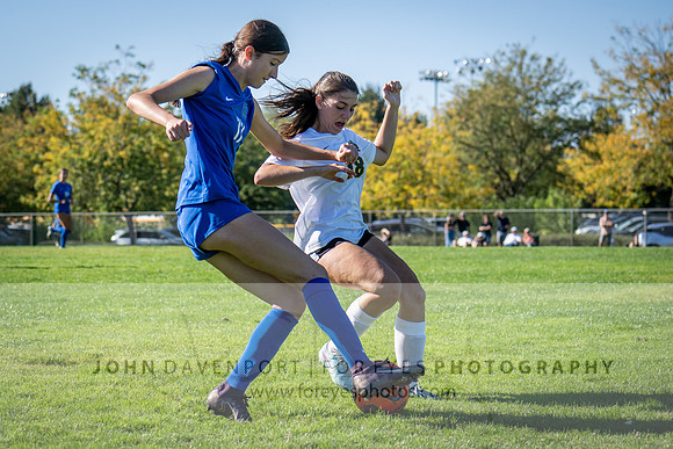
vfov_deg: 12.6
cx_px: 265
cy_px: 213
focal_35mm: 109
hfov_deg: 18.8
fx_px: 2034
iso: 360
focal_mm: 80
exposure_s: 1/2000
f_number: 4.5
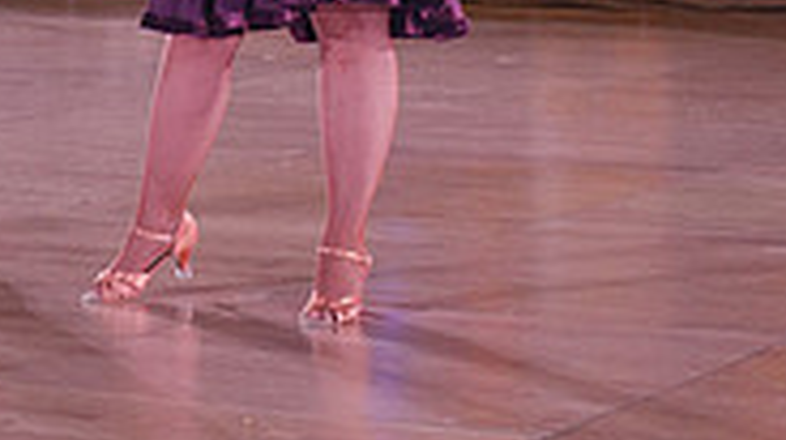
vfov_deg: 6.5
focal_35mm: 185
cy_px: -192
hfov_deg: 11.6
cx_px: 41
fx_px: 3851
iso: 1600
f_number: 4
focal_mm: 56
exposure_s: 1/400
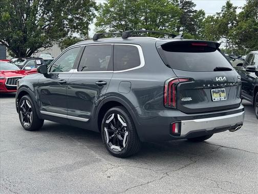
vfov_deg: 30.3
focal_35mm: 48
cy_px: 97
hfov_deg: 39.7
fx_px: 358
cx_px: 129
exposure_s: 1/2513
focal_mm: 6.76
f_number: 1.78
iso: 64
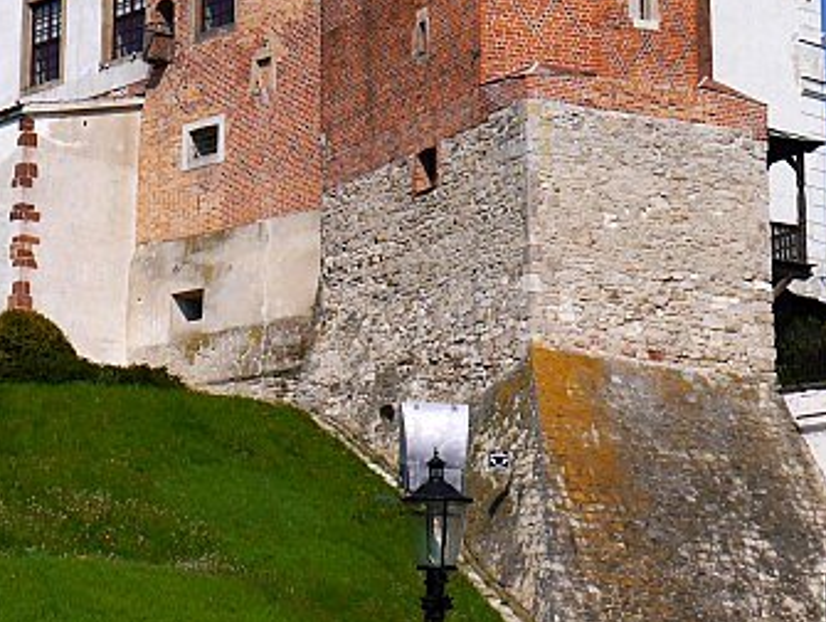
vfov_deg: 11.6
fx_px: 3034
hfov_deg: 15.3
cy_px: 84
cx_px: 96
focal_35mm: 127
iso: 160
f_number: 11
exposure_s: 1/500
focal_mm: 25
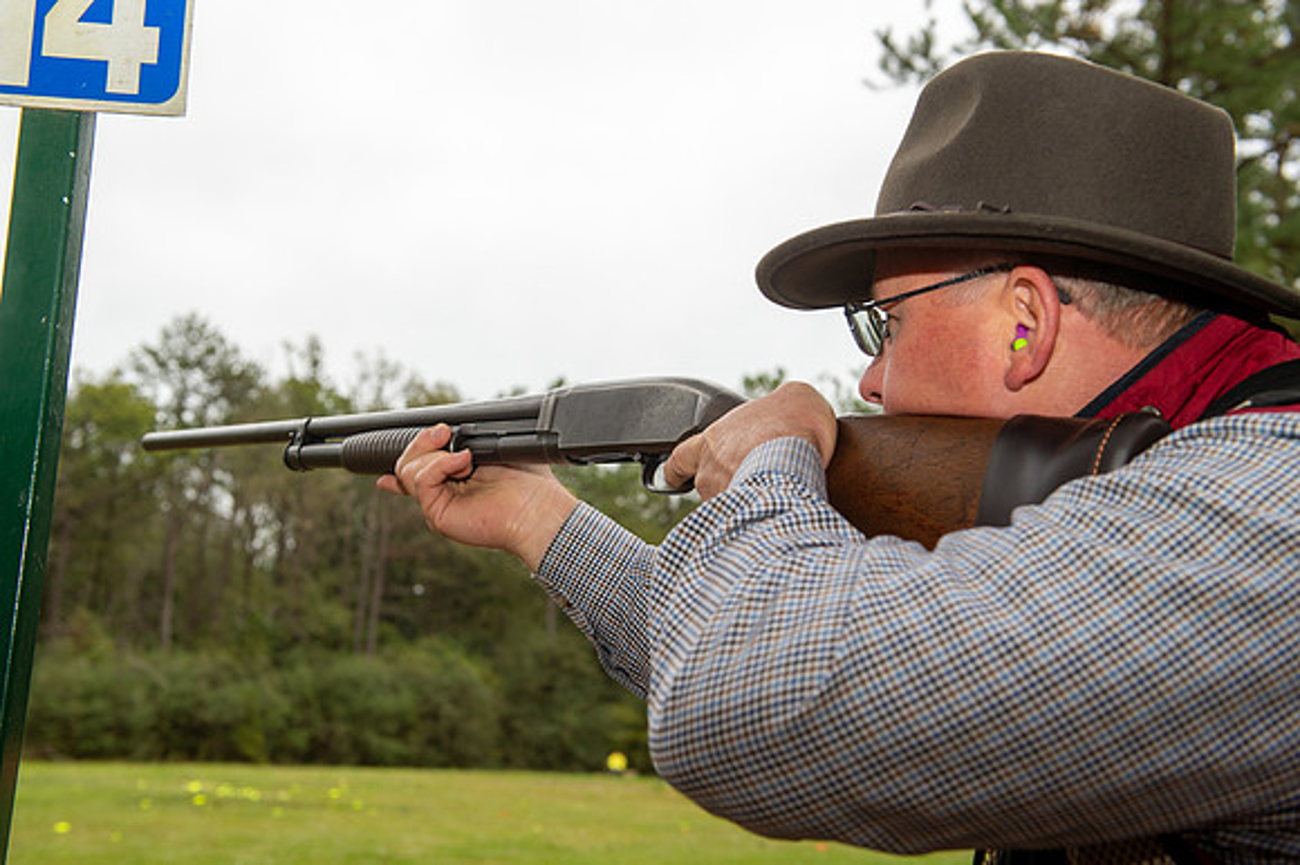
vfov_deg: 29.8
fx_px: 1624
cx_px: 650
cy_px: 432
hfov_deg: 43.6
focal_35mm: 45
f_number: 6.3
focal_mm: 45
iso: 320
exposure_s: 1/250
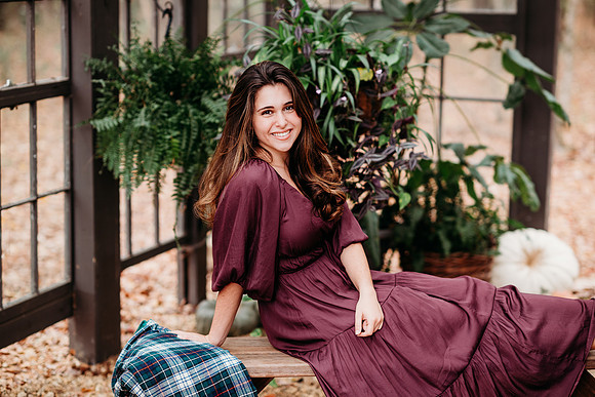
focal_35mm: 85
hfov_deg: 23.9
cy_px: 198
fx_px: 1405
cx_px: 298
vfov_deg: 16.1
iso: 320
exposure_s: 1/200
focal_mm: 85
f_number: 2.2
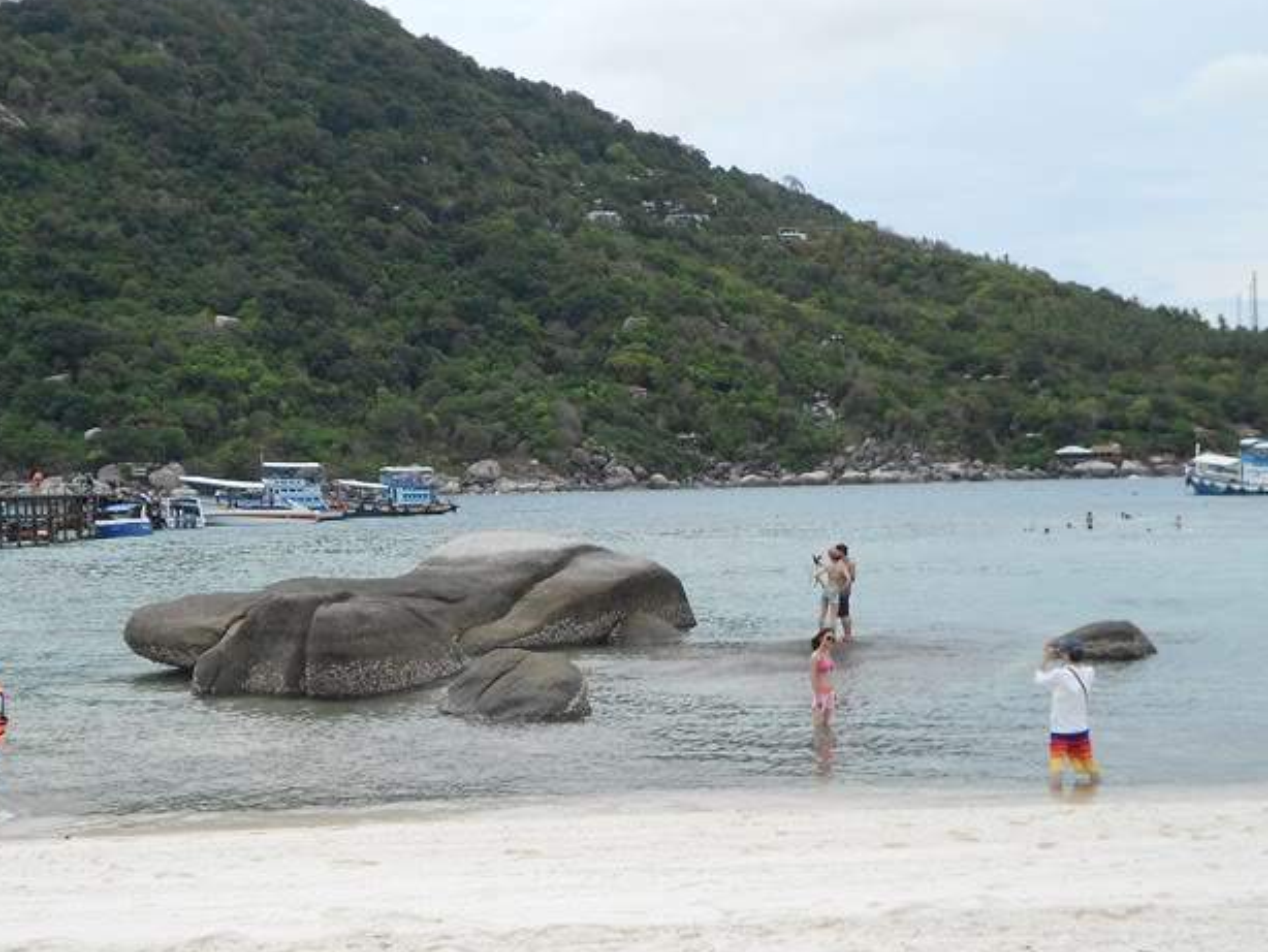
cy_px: 487
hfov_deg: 34.1
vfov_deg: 26.1
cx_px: 448
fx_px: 2052
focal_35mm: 56
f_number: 4.2
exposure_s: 1/640
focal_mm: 7.7
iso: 80
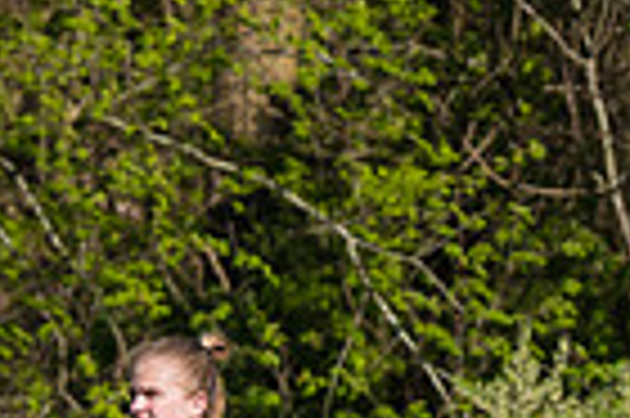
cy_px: 710
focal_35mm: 1247
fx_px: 21797
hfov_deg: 1.7
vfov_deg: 1.1
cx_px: 176
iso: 250
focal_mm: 200
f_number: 5.6
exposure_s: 1/1600
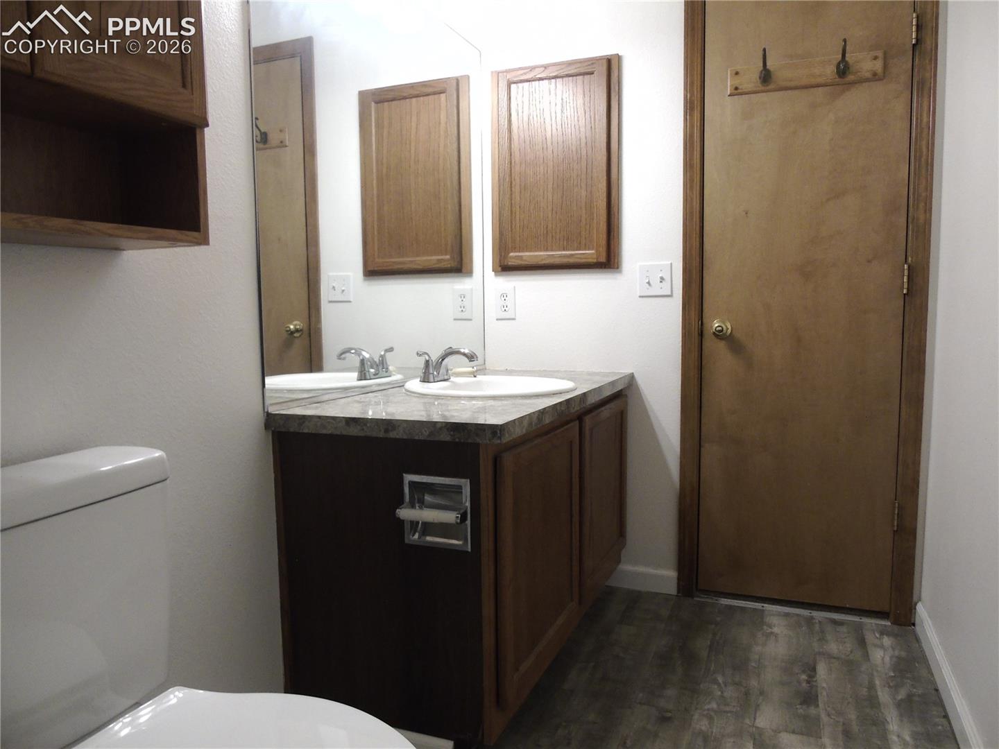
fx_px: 721
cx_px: 500
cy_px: 374
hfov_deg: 69.4
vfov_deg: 54.9
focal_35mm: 25
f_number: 3.4
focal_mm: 4.4
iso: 200
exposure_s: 1/30
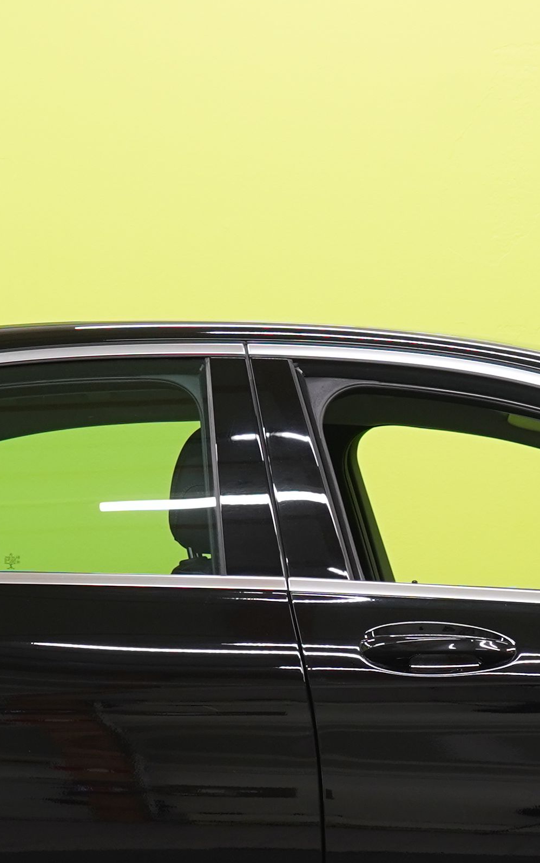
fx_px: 4239
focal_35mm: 180
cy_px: 739
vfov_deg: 11.6
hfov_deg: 7.3
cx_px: 477
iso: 400
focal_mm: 47
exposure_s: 1/25
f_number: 5
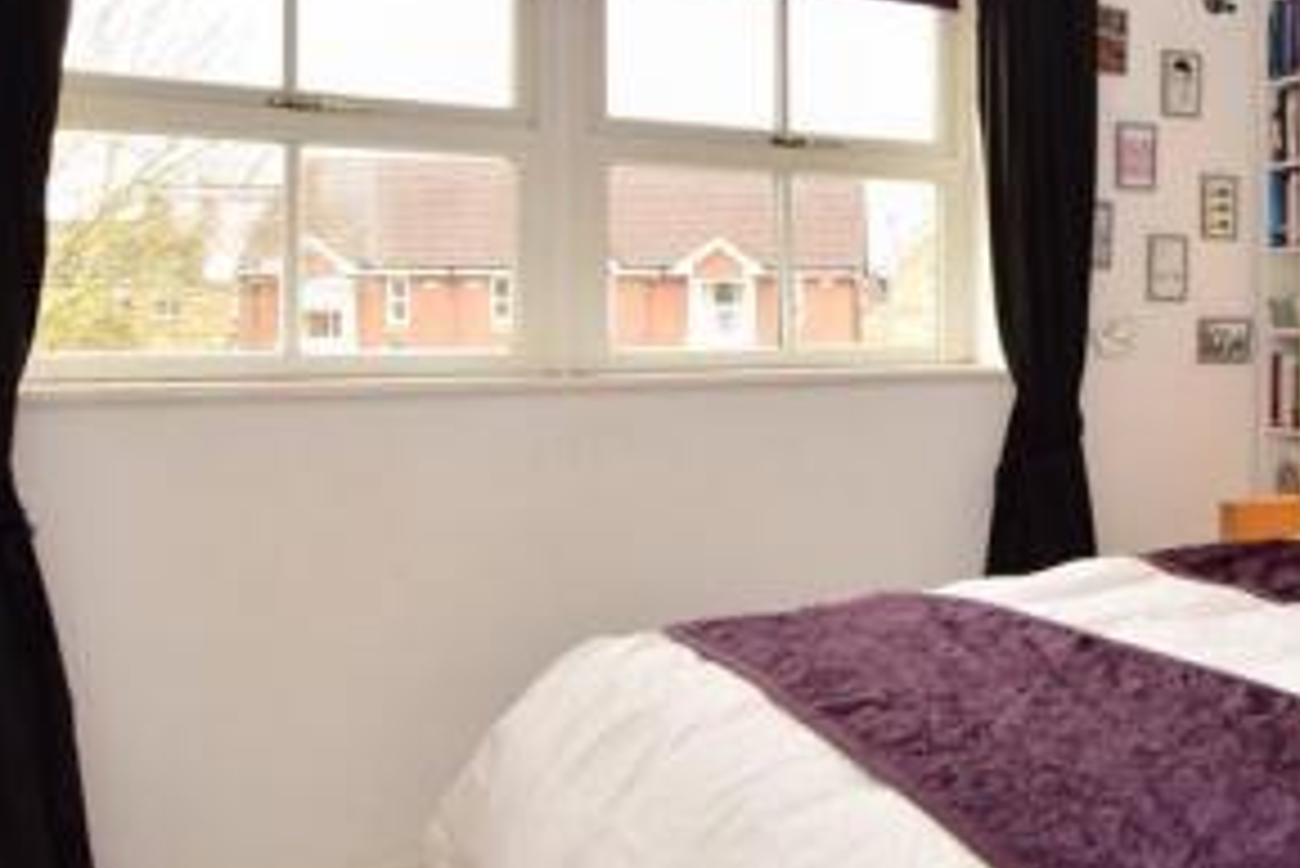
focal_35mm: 34
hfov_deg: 49.6
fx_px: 1228
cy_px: 304
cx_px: 1174
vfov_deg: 38.6
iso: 400
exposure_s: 1/50
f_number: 7.1
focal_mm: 10
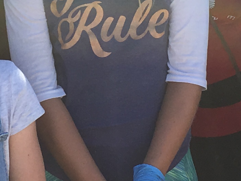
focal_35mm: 167
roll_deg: +2.1
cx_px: 38
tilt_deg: -13.0
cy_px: 6
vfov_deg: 8.8
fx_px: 1163
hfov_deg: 11.8
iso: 25
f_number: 2.2
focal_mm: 4.15
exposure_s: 1/641
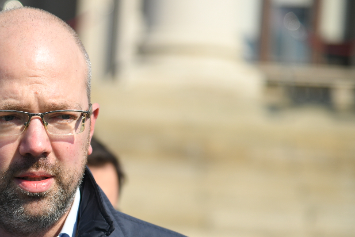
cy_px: 179
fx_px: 2387
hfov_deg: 8.5
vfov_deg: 5.7
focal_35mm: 242
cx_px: 10
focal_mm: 120
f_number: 4
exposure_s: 1/1600
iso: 200
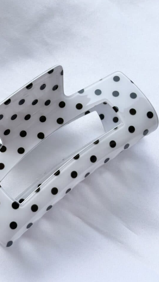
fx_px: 457
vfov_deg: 34.3
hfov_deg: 19.7
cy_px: 135
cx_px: 56
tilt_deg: -62.2
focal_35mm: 61
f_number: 1.6
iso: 32
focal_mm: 5.96
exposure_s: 1/2212
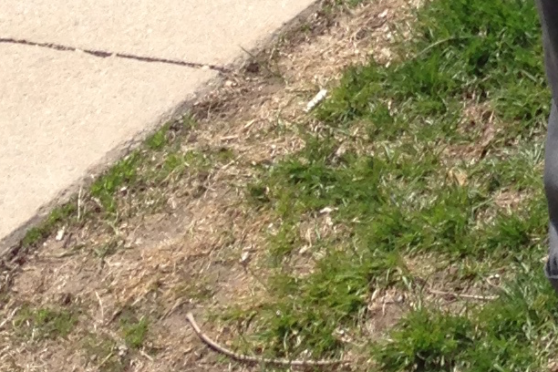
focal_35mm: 183
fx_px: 2836
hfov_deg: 10.6
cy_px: -817
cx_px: 993
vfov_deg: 6.7
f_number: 2.4
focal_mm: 4.13
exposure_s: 1/985
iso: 50
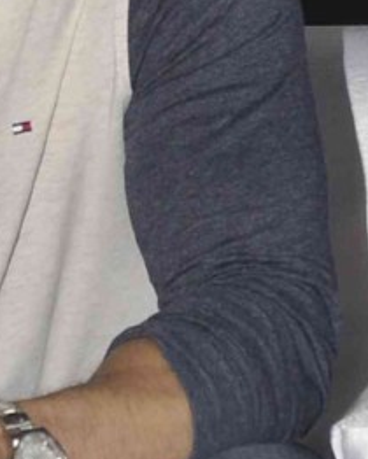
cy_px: 361
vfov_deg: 6.8
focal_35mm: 283
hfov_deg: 5.5
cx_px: -32
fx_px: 3844
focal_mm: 35
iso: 400
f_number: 5.6
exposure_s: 1/125
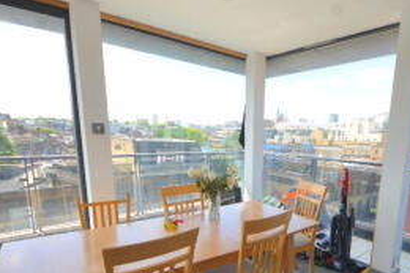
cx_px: 248
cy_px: 187
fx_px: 250
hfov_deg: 77.6
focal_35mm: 22
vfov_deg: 55.7
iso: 220
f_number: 8
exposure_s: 1/60
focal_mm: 8
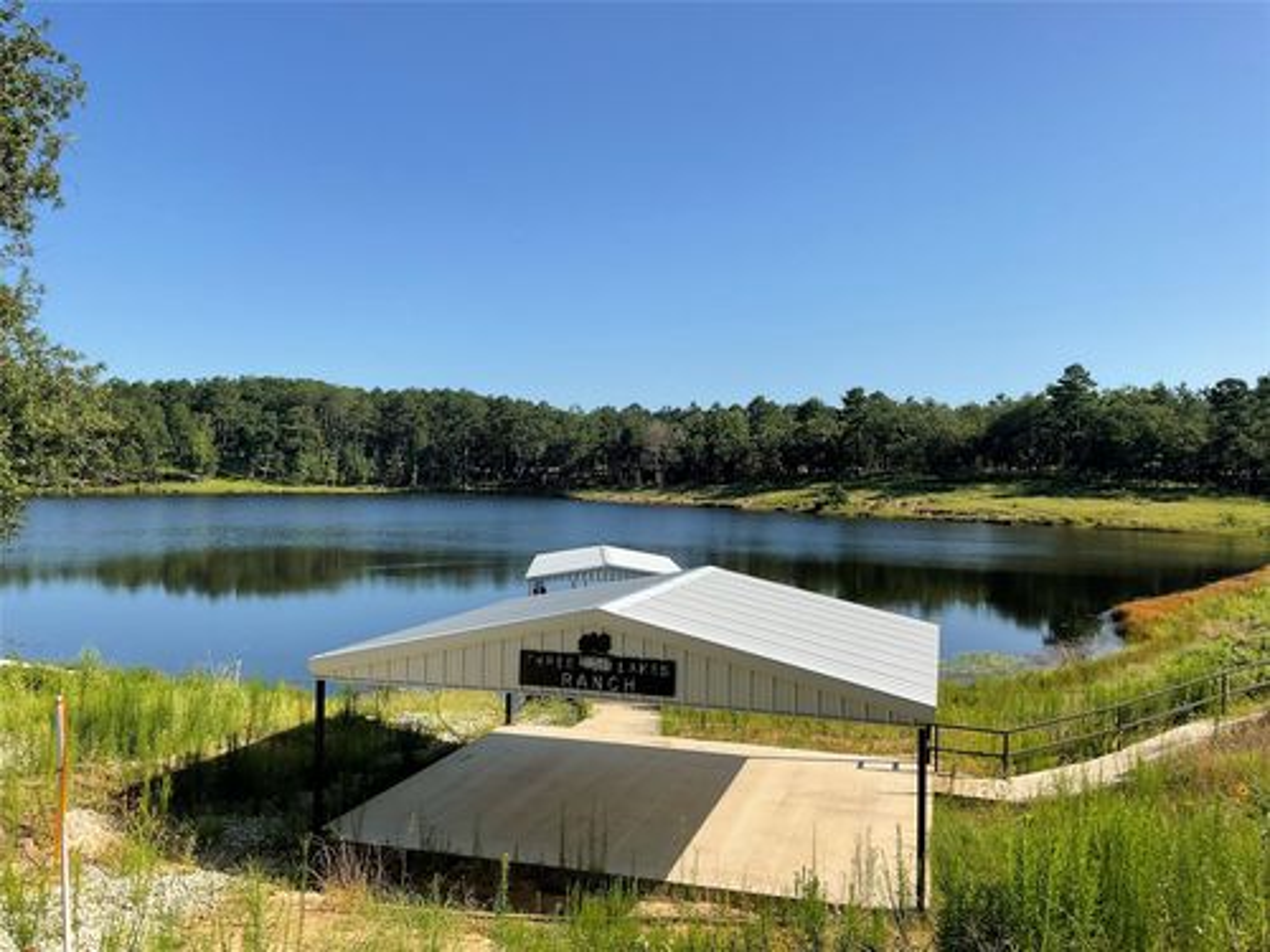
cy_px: 476
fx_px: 1064
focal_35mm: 29
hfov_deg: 61.7
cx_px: 635
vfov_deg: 48.2
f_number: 1.8
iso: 20
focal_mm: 3
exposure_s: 1/1984
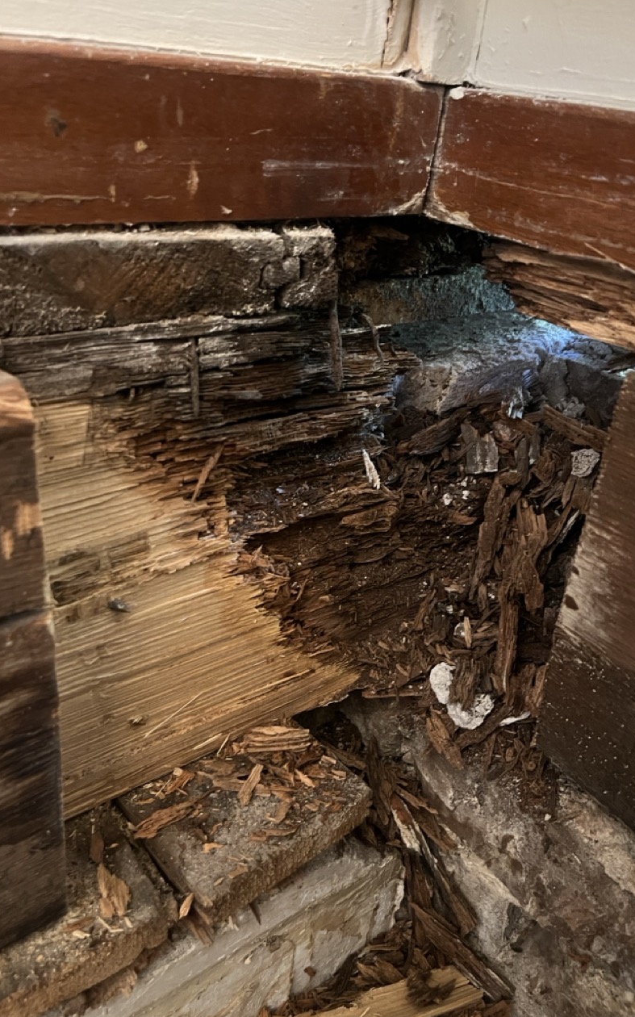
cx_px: 290
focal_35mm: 28
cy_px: 502
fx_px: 776
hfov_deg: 44.5
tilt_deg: -29.7
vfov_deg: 66.5
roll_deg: -5.6
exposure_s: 1/30
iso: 800
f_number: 1.6
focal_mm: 5.1
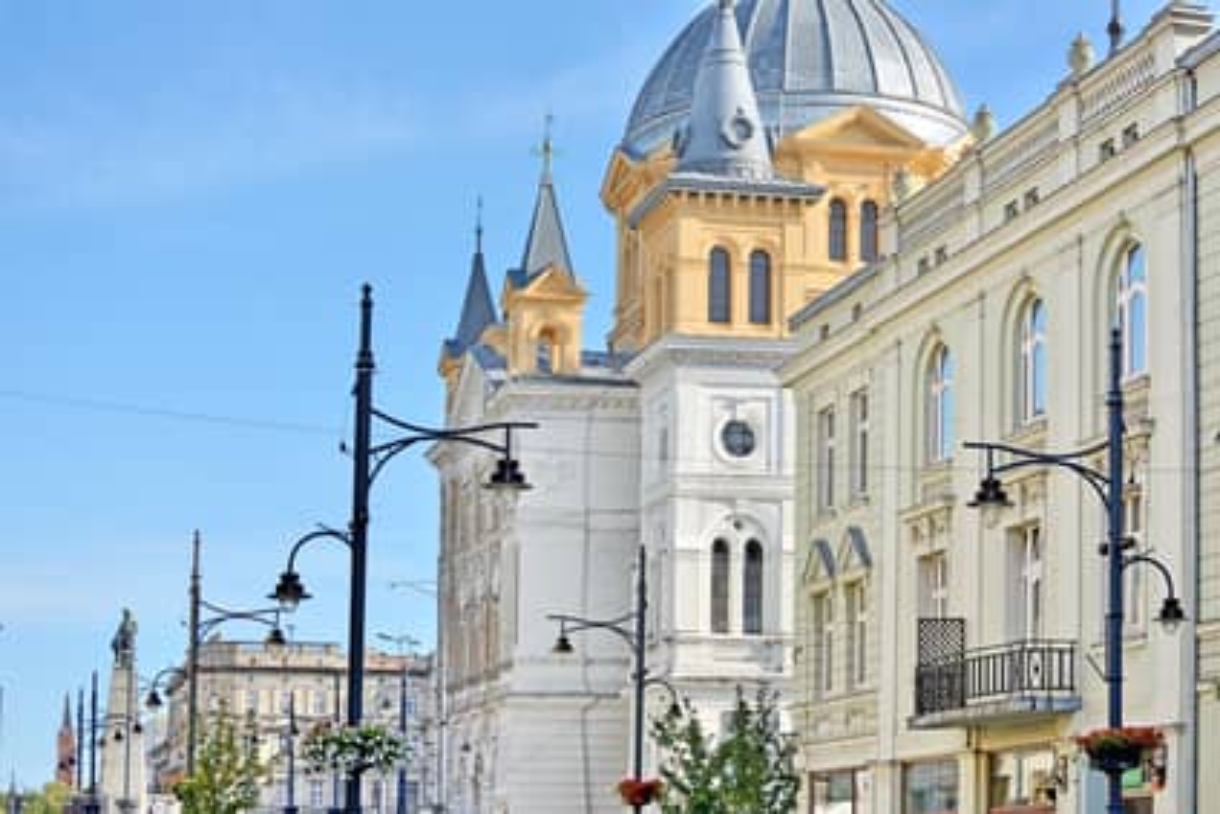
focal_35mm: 70
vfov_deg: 19.5
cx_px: 610
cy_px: 407
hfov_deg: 28.8
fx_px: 2373
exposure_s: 1/400
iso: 100
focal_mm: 70
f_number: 5
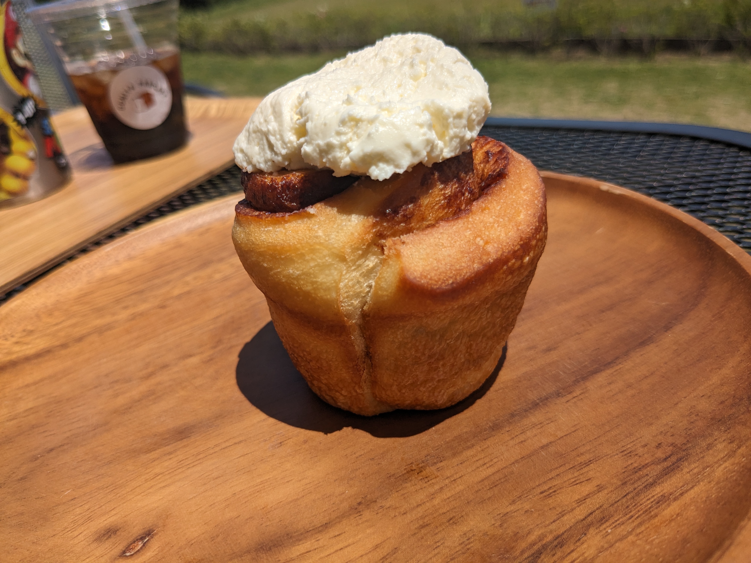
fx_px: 586
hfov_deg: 65.3
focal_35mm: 27
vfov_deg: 51.4
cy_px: 282
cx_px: 376
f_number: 1.73
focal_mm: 4.38
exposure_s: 1/5848
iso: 44
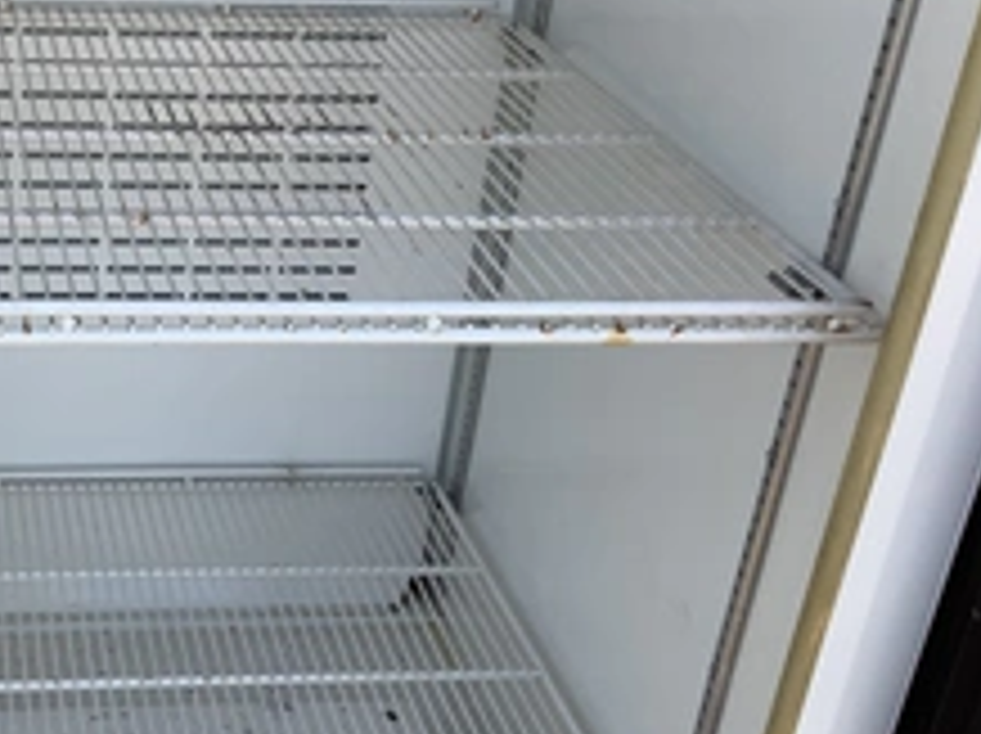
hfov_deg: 32.3
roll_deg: -1.6
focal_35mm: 57
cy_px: 500
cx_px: 122
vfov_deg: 25.5
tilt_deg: -33.8
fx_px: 1614
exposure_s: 1/279
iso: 25
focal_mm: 3.3
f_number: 2.4
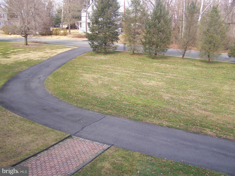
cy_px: 88
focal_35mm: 38
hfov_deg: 49.0
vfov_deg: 37.8
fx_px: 258
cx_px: 118
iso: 80
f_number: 2.8
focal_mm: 6.3
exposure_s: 1/125
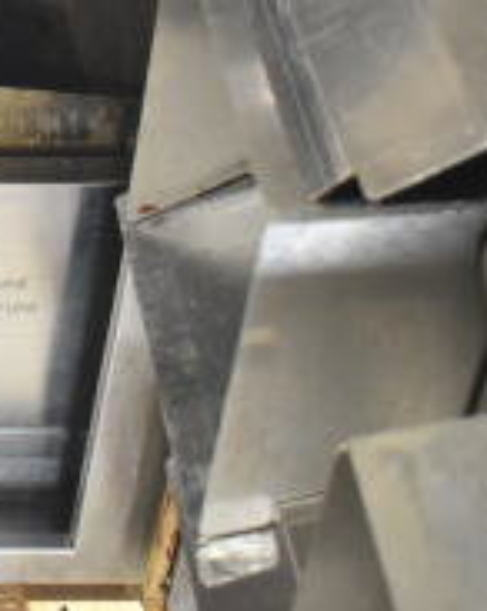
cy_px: -15
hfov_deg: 12.0
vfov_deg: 16.0
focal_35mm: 118
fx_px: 2122
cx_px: -394
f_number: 4
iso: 1800
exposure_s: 1/40
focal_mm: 25
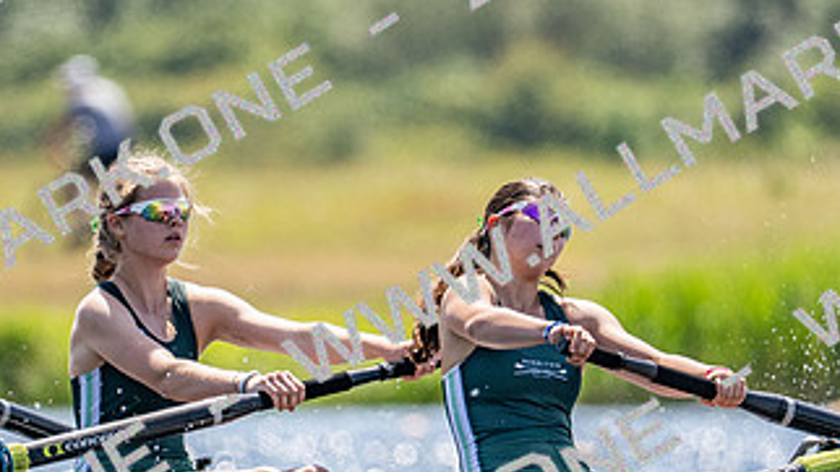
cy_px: 391
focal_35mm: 1130
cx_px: 603
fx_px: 25165
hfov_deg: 1.9
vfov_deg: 1.1
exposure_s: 1/2500
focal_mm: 400
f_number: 4.5
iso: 220
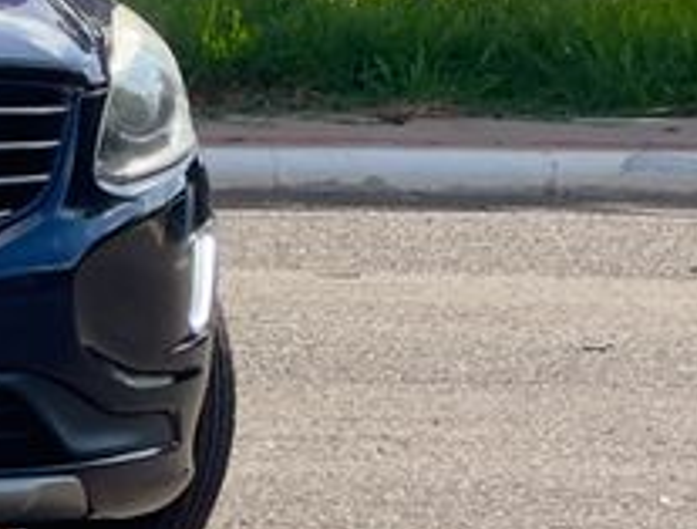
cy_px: -367
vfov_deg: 4.2
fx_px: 7137
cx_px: -850
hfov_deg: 5.4
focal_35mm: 353
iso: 25
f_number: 2.8
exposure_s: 1/344
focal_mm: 9
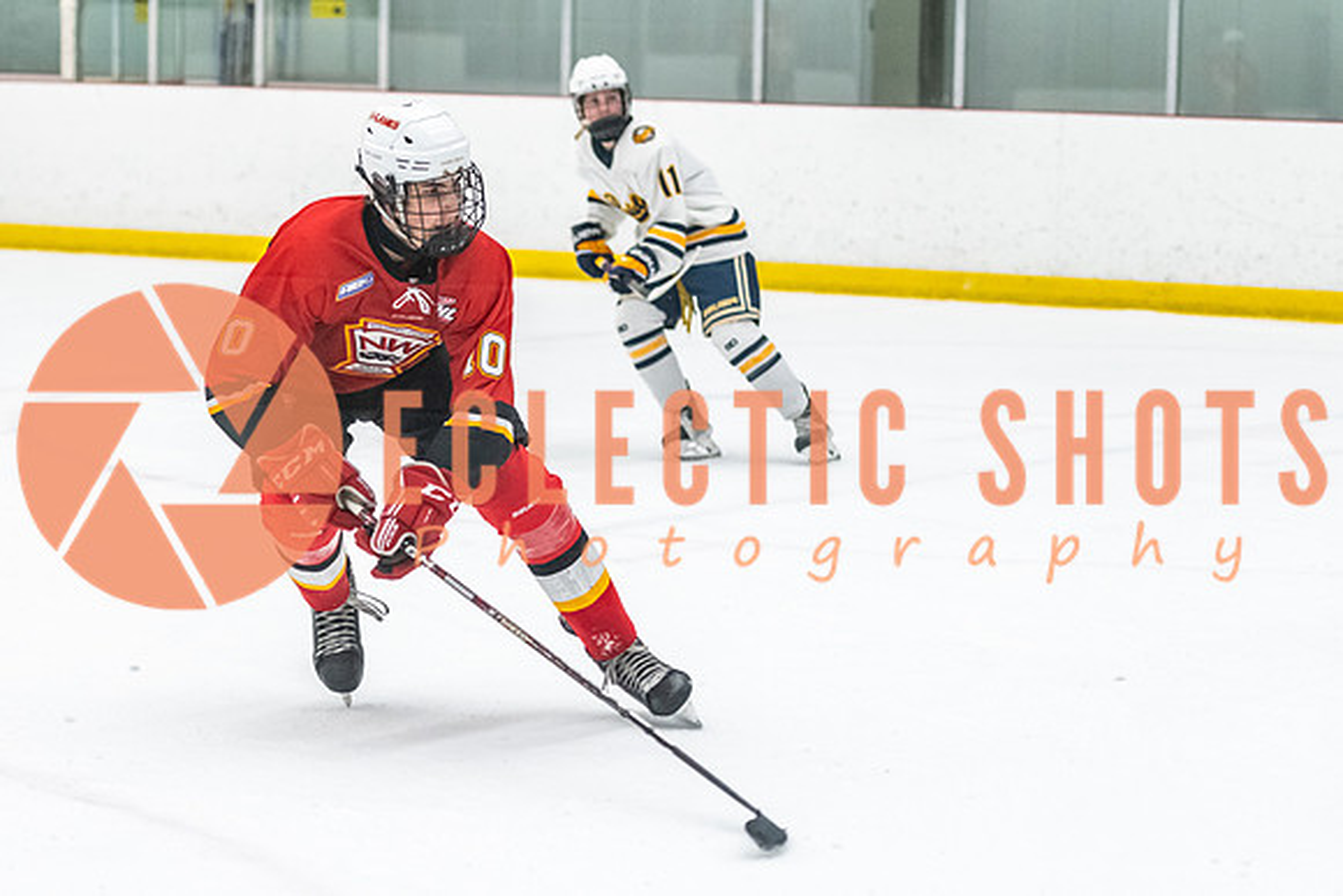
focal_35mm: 134
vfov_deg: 10.3
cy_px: 562
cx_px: 412
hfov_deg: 15.3
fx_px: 4982
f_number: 2.8
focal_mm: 85
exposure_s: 1/800
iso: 3200
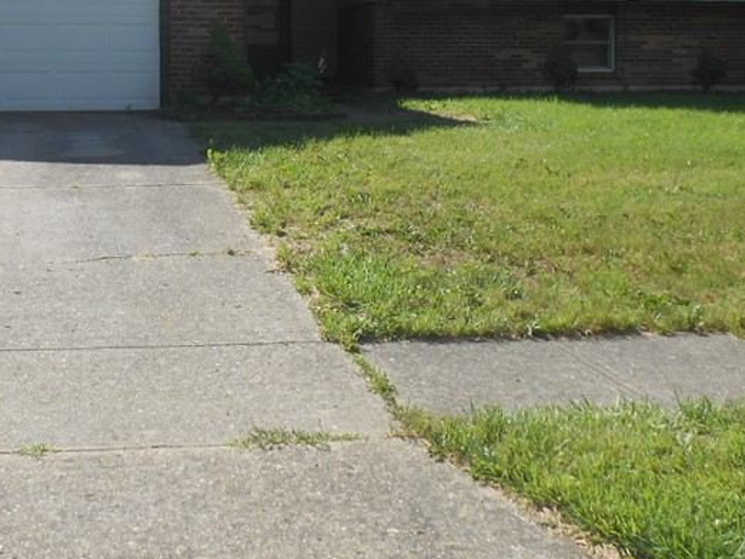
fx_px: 1098
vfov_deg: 27.8
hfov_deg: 36.9
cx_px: 227
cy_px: 90
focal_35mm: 51
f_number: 3.5
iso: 80
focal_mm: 4.6
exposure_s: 1/500
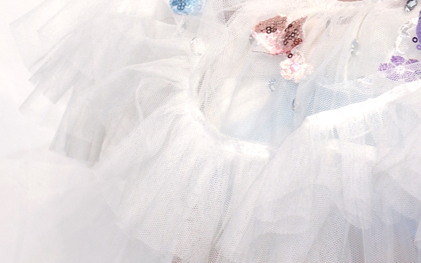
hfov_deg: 8.4
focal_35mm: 248
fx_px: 2845
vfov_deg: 5.3
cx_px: 339
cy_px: 24
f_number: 4.5
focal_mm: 35
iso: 200
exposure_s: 1/100
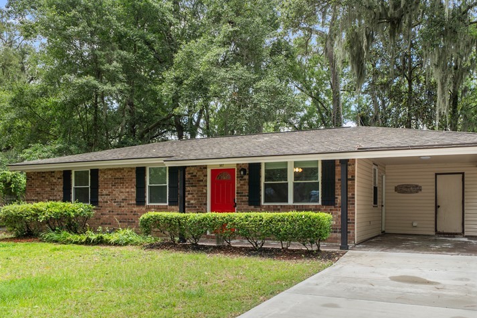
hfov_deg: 58.7
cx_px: 251
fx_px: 424
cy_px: 217
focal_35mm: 32
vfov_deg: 40.5
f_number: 7.1
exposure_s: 1/60
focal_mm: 21
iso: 100
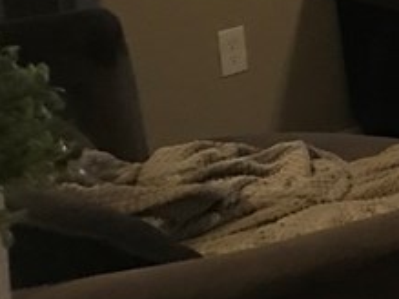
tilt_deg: -10.9
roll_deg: +1.0
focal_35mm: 131
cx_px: 752
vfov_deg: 11.1
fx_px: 1509
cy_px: -57
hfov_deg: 13.3
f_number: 1.8
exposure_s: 1/6
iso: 100
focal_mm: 3.99
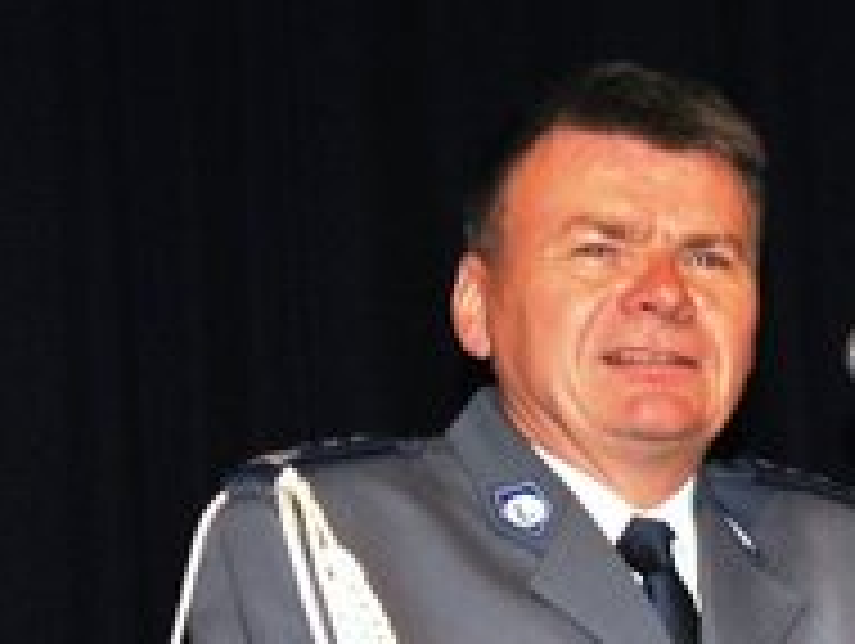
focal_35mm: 272
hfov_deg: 7.3
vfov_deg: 5.4
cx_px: 666
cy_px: 905
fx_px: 6718
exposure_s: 1/60
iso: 200
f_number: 5.6
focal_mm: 55
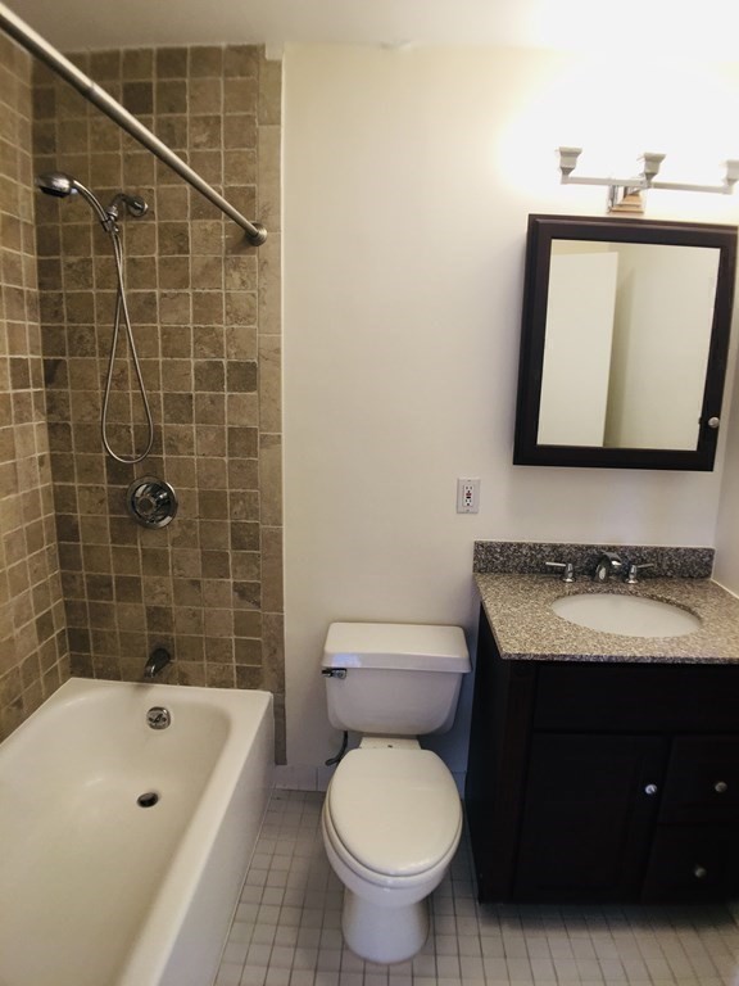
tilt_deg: -11.1
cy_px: 493
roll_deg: -1.1
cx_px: 370
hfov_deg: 48.2
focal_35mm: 29
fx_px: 825
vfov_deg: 61.7
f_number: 2.2
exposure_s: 1/40
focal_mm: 4.15
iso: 25
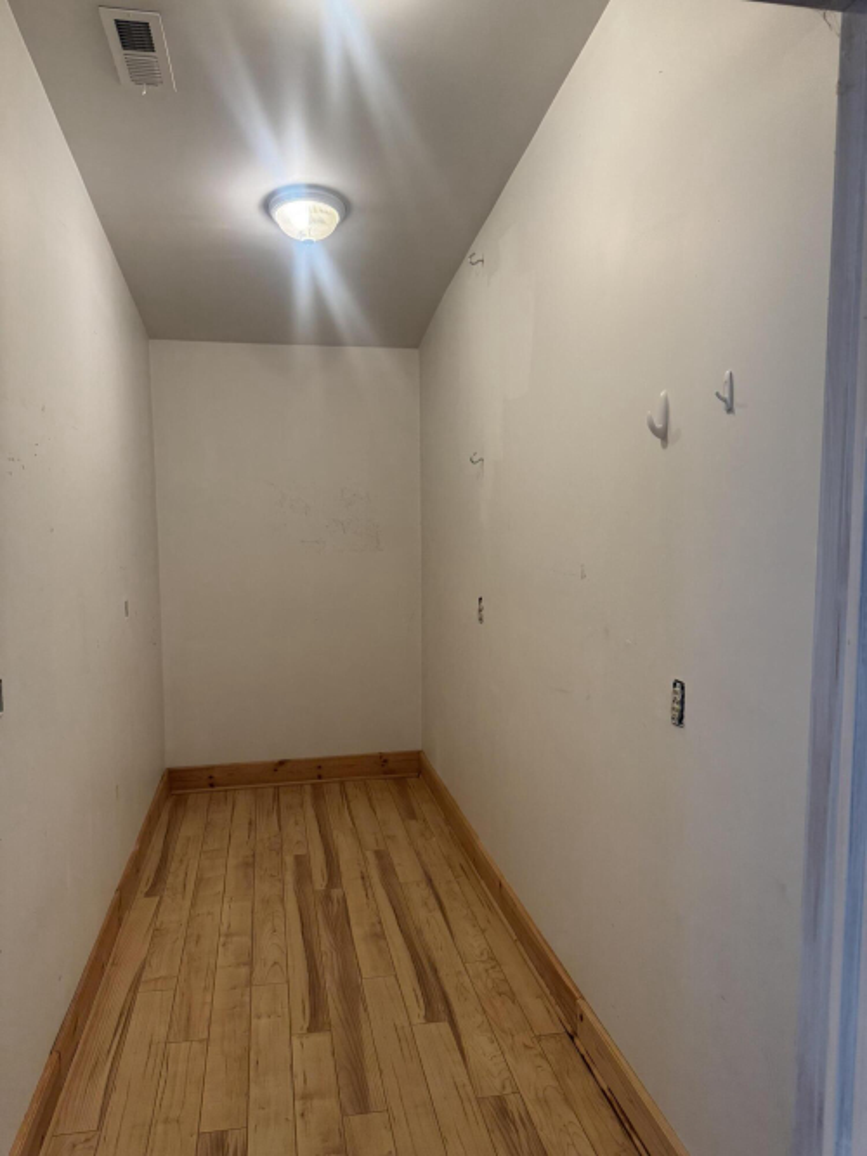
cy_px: 578
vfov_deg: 71.6
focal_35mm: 24
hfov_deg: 56.8
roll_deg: +0.2
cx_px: 434
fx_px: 802
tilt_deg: -5.9
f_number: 1.78
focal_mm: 6.76
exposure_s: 1/120
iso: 200
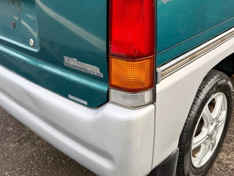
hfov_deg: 48.9
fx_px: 257
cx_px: 127
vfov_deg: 37.1
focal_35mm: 38
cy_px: 53
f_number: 1.78
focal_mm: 6.76
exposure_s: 1/593
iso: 80
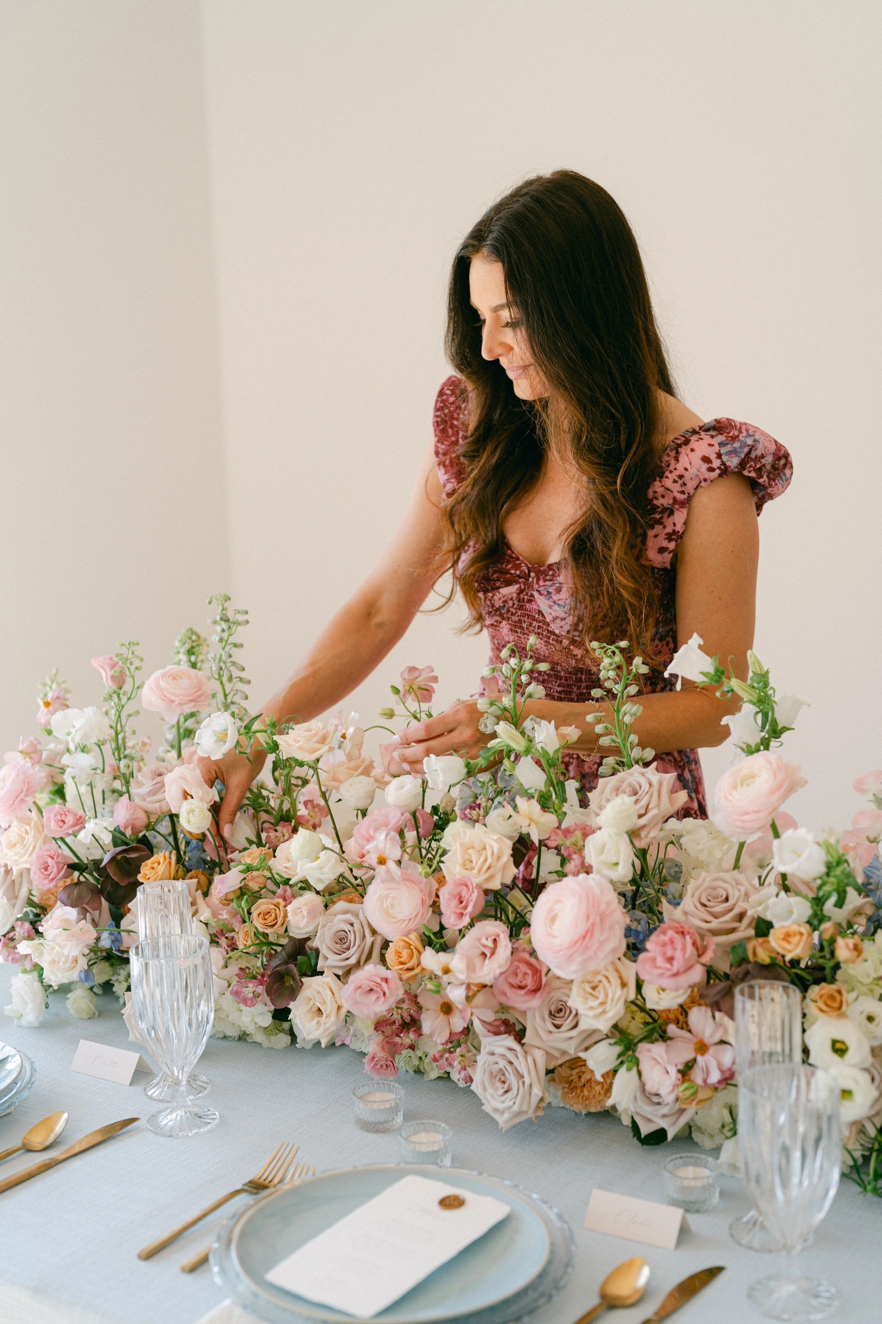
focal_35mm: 50
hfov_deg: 27.0
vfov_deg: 39.6
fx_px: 1838
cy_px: 662
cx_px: 441
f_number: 2.5
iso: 125
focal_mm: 50
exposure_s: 1/125
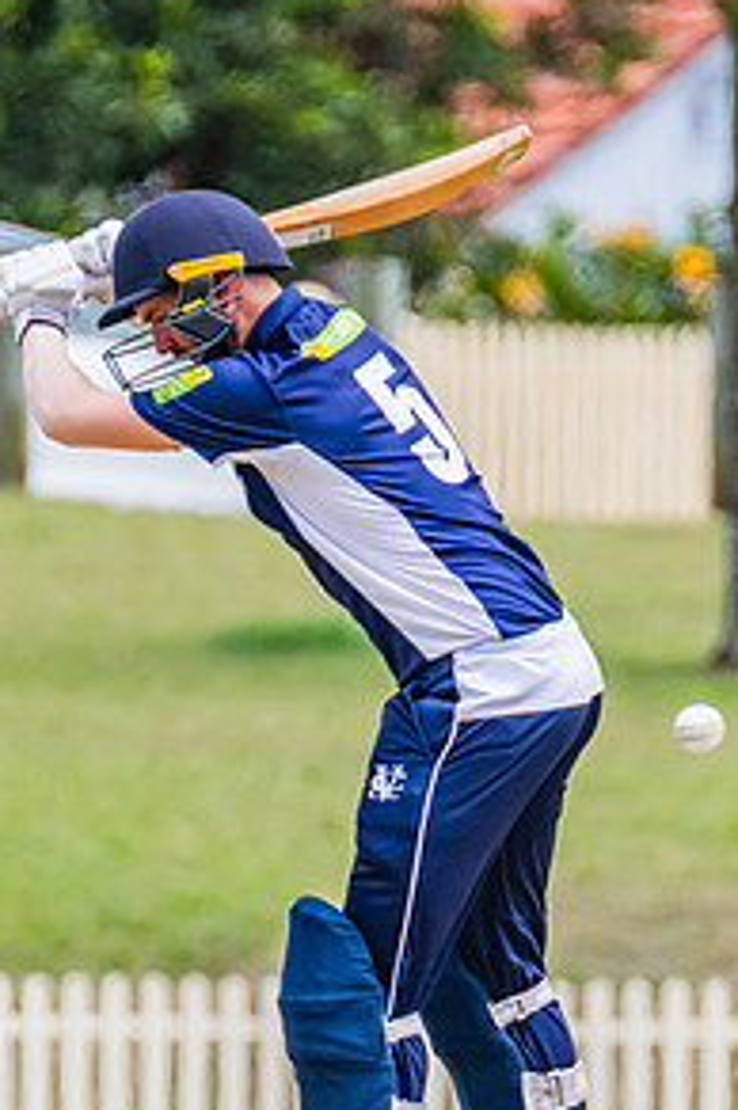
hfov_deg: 0.8
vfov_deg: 1.3
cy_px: 624
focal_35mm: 1643
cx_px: 306
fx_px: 50639
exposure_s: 1/2000
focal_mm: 600
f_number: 8
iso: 800
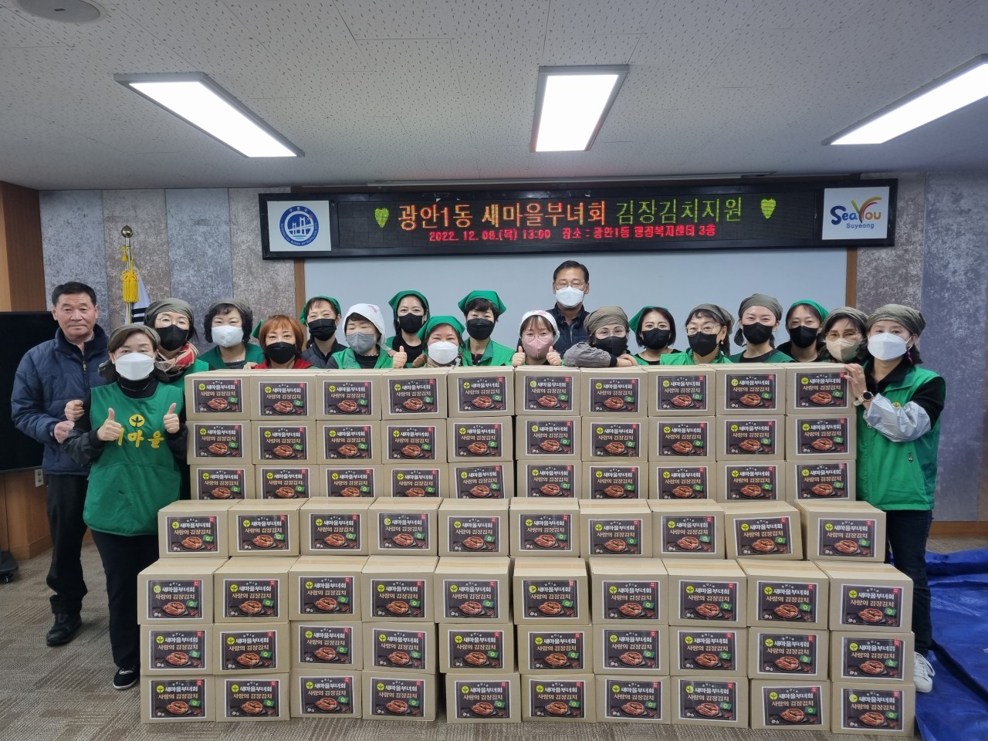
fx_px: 742
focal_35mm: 26
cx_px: 494
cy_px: 370
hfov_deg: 67.3
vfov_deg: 53.1
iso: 80
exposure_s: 1/120
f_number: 1.8
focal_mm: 5.4
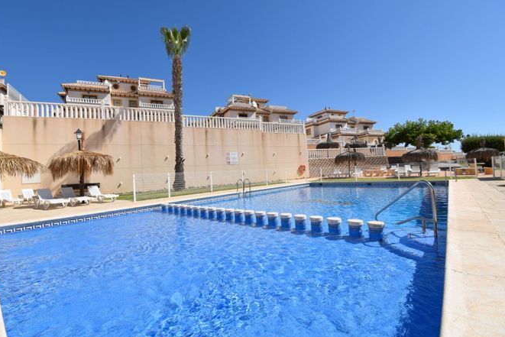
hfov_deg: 96.6
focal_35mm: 16
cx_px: 236
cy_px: 167
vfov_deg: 73.8
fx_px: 224
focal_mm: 10
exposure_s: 1/400
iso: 100
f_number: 10
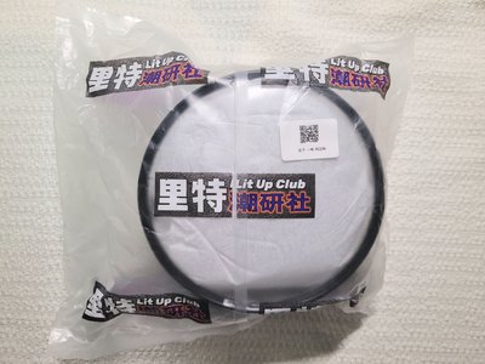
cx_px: 242
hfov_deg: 67.3
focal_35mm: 26
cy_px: 182
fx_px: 364
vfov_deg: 53.1
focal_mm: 5.4
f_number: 1.8
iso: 160
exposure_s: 1/120
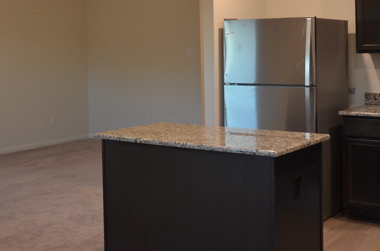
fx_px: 611
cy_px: 62
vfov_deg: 23.0
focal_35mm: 58
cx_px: 143
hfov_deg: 34.4
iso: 720
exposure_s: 1/60
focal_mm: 22
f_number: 4
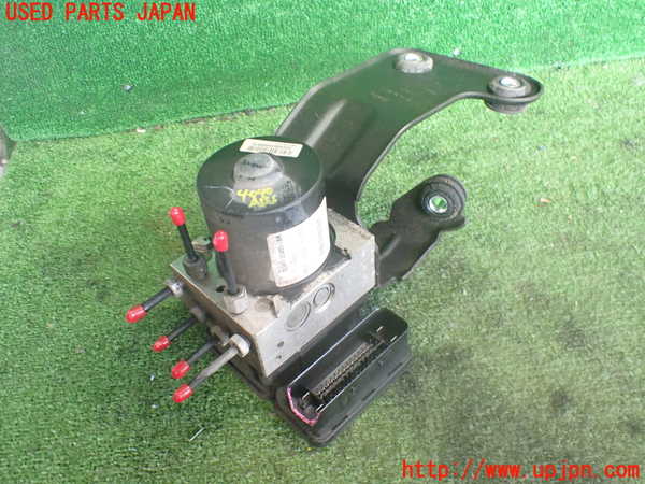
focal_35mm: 30
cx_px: 322
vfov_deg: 46.8
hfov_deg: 60.0
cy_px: 242
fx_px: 559
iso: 800
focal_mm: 5.4
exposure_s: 1/50
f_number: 2.3
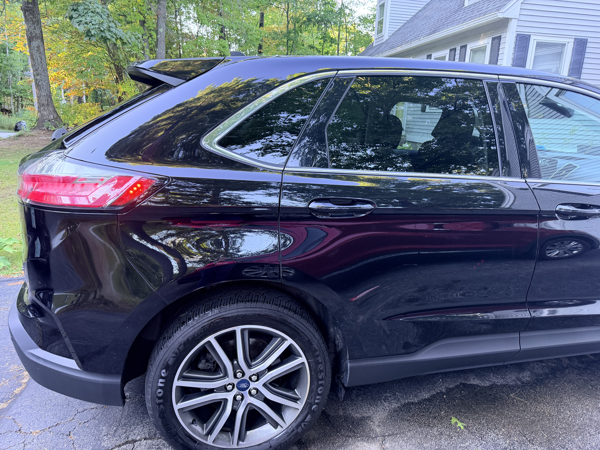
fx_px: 416
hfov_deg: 71.6
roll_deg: -1.8
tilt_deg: -17.3
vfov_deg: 56.8
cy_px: 225
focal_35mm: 24
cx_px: 300
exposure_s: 1/60
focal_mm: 6.76
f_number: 1.78
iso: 250
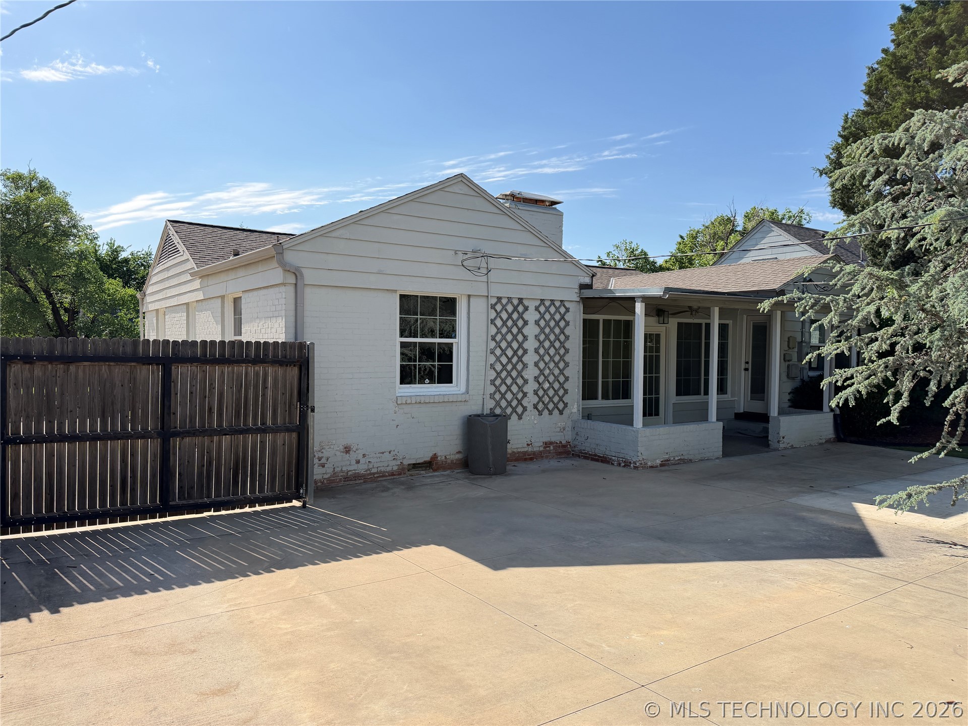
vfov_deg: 56.8
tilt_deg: -1.8
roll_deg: -0.5
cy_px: 363
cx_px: 484
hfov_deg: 71.6
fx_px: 671
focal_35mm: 24
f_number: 1.78
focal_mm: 6.76
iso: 100
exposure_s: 1/3953
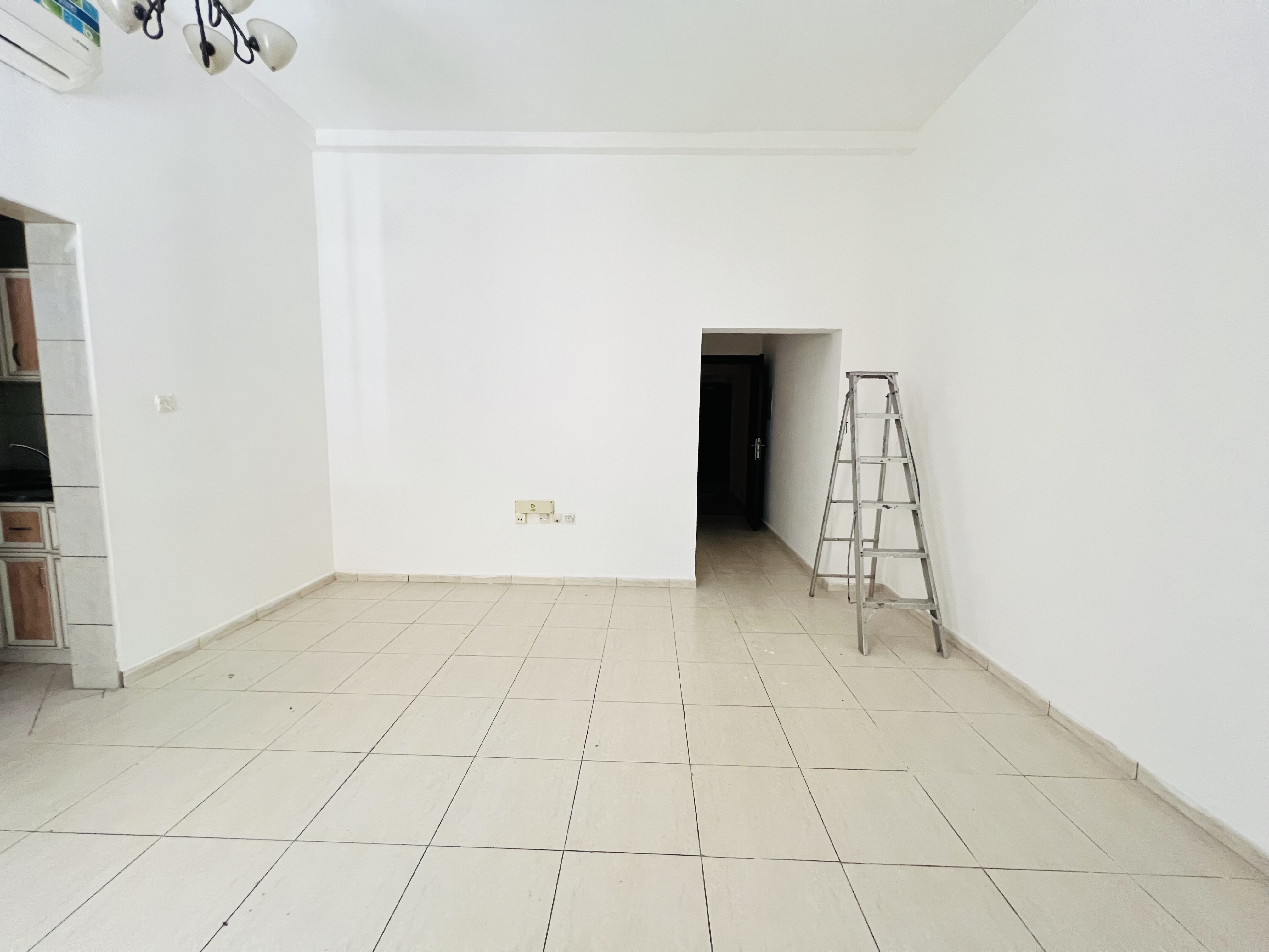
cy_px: 476
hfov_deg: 106.2
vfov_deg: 89.9
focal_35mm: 13
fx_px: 477
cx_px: 634
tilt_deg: -6.0
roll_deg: -0.2
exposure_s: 1/60
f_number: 1.8
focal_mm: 1.57
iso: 640
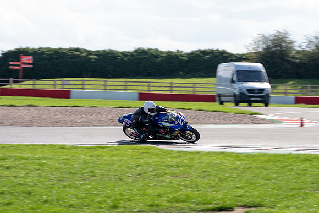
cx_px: 160
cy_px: 106
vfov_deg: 8.1
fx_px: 1498
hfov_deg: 12.2
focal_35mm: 169
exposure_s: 1/320
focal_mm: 169
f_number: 6.3
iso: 125
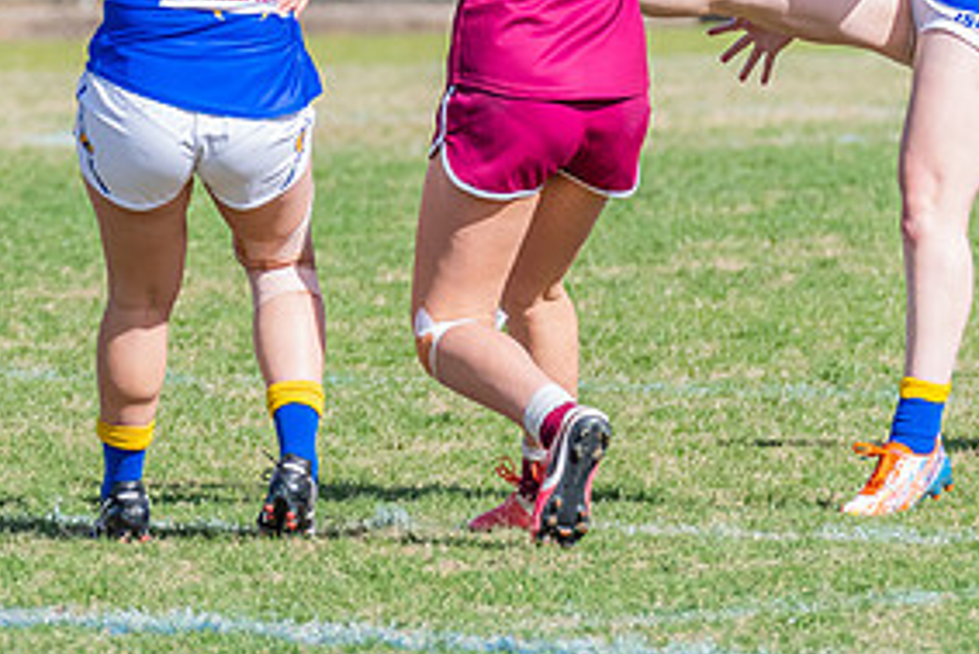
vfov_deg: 1.1
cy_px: 103
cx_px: 714
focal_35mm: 1213
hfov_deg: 1.7
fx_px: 33002
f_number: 9
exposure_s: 1/1600
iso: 800
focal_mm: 360
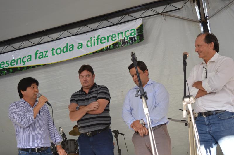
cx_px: 117
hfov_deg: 38.9
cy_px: 78
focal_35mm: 51
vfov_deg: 26.4
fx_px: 331
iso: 450
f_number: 4.5
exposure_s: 1/60
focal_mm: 34
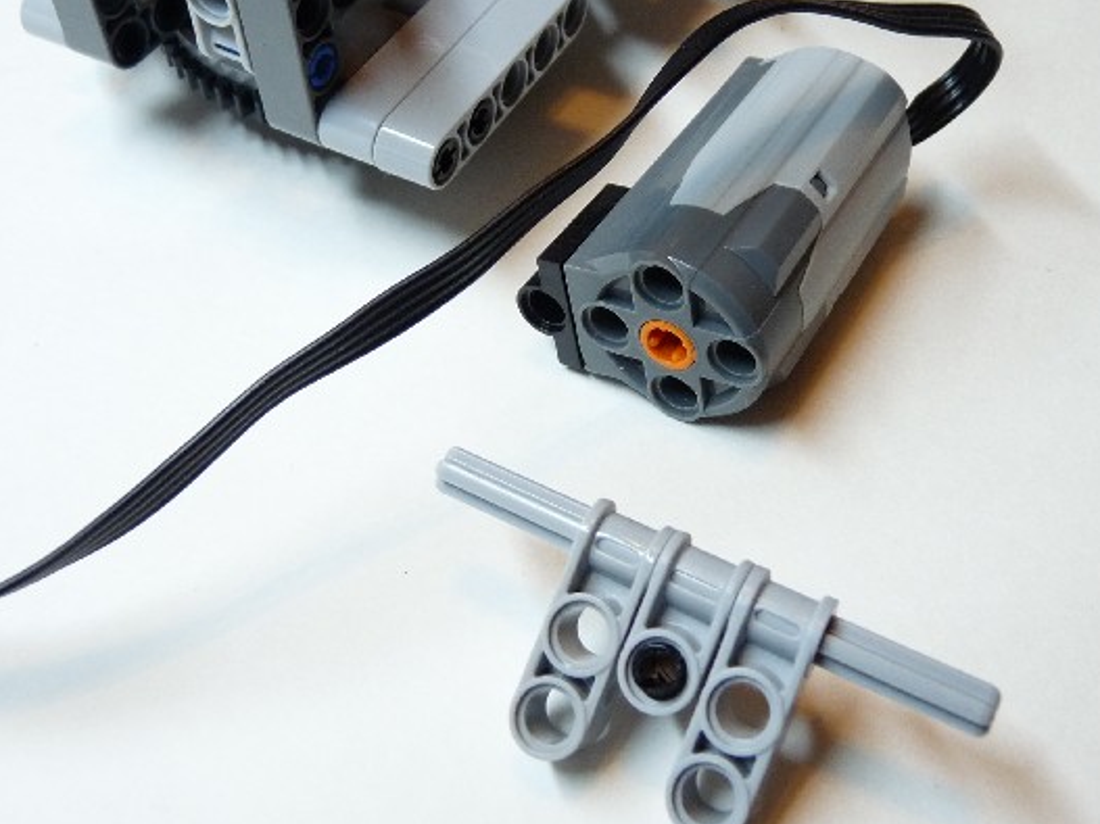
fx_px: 1303
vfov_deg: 35.0
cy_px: 321
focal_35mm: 41
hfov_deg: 45.7
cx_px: 630
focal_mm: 4.8
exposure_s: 1/30
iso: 200
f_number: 2.8
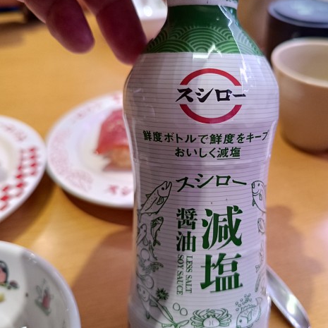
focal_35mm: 35
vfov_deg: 47.2
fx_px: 375
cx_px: 192
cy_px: 160
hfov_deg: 47.0
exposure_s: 1/100
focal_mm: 6.14
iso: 509
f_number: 1.65
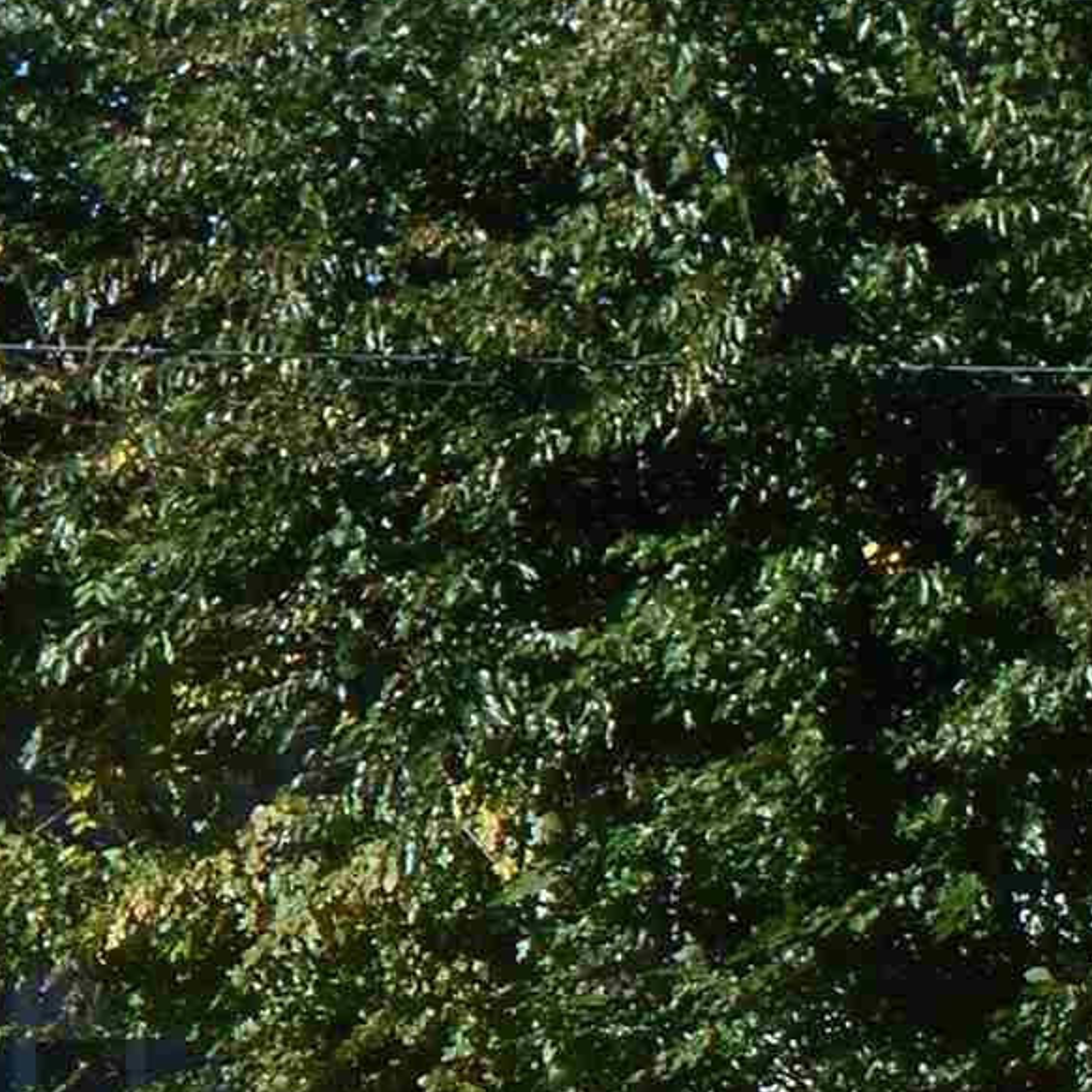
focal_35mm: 350
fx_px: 12492
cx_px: 2497
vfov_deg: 4.9
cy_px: 2045
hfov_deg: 4.9
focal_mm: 13.5
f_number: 5.8
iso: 80
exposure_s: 1/250
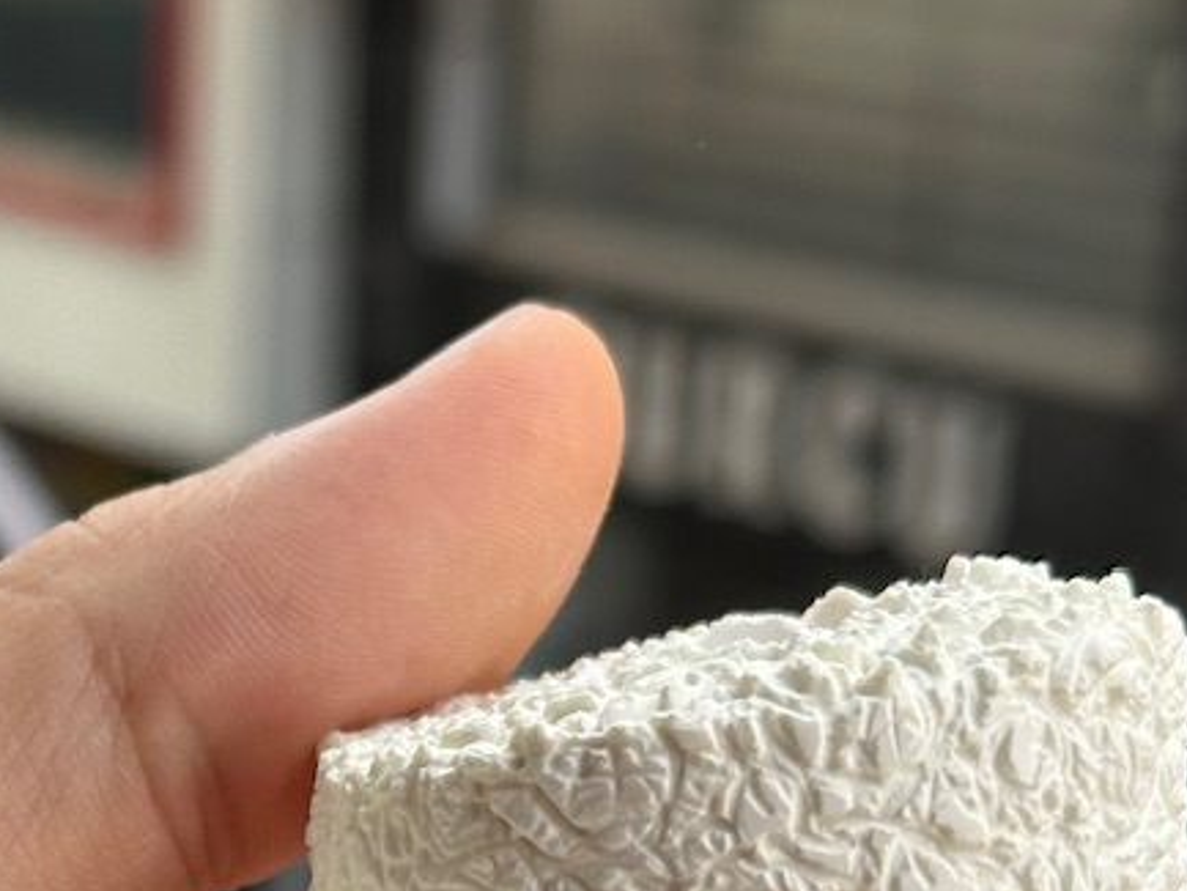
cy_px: 1119
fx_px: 4871
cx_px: -77
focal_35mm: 142
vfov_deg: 10.3
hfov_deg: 13.6
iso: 64
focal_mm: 6.86
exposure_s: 1/724
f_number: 1.78
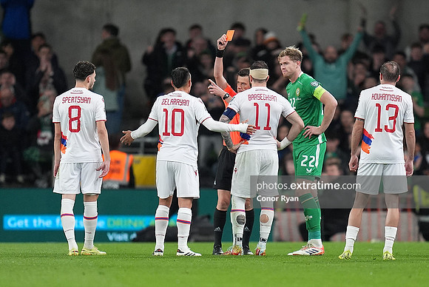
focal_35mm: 400
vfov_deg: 3.4
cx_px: 214
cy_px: 144
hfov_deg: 5.1
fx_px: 4771
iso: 2500
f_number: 2.8
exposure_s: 1/2000
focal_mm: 400
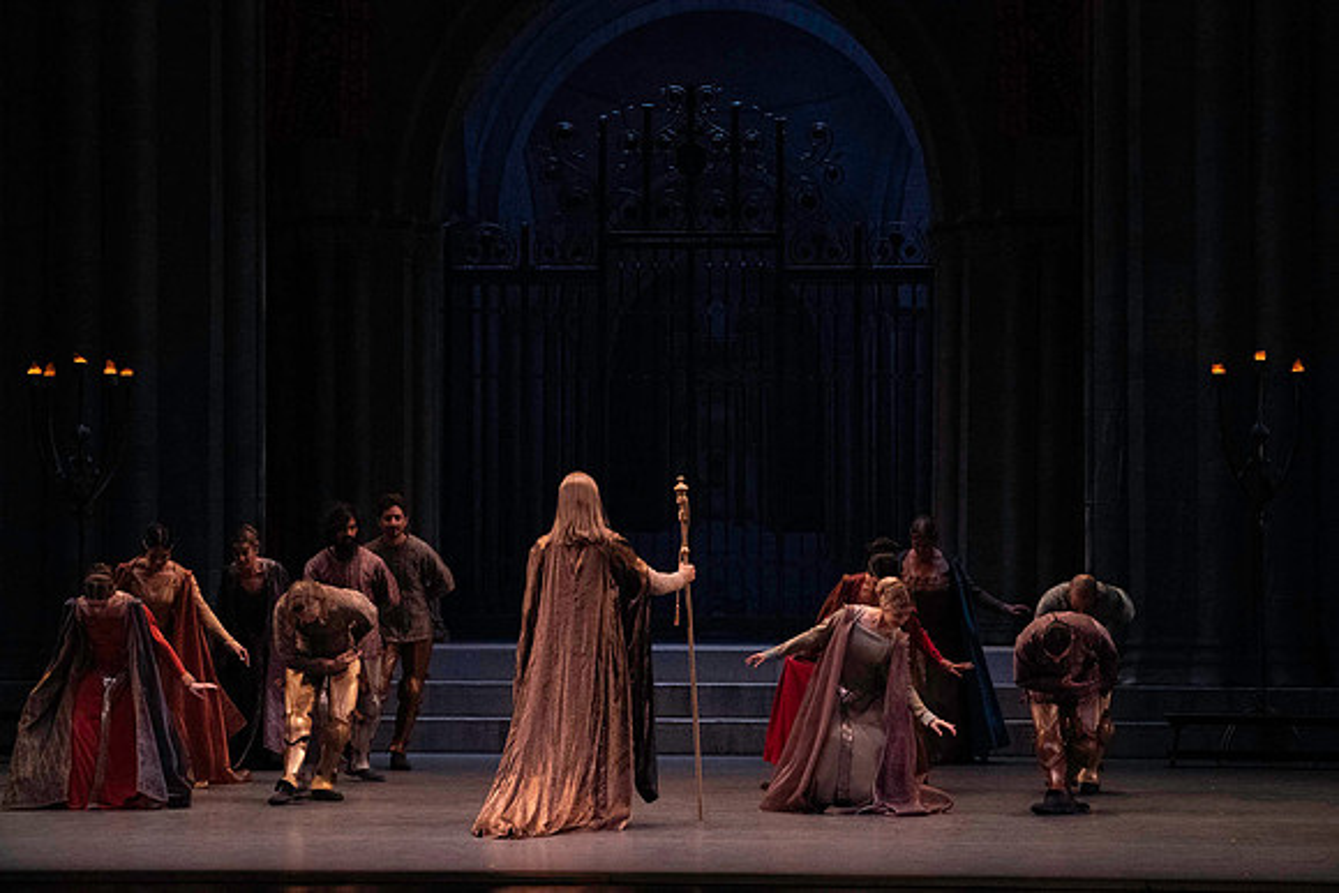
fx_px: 4799
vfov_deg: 10.6
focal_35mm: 129
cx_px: 670
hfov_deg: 15.9
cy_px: 446
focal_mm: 129
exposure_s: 1/400
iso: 12800
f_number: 7.1
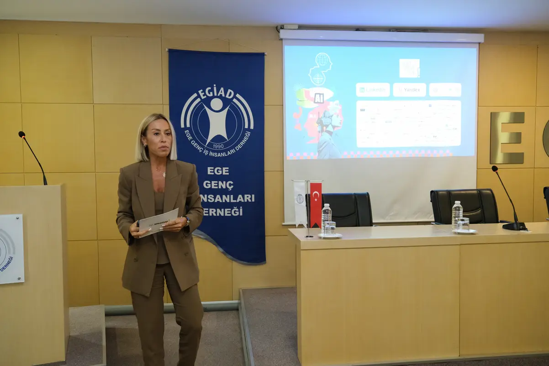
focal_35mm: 28
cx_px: 274
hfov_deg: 65.5
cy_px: 183
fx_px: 427
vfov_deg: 46.4
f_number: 4
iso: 2500
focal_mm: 18.9
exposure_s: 1/100
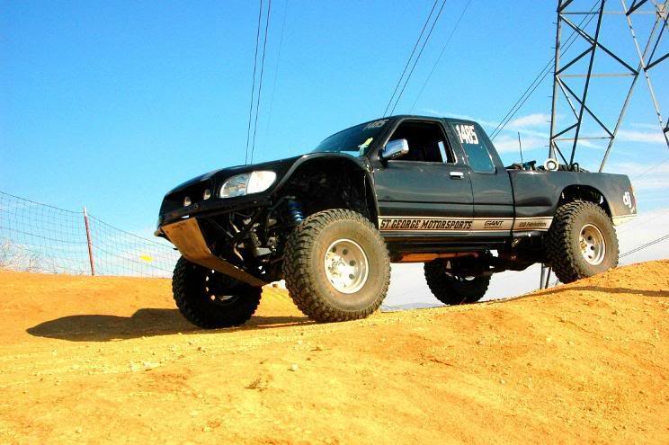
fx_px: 780
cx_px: 334
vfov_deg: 31.9
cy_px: 222
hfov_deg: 46.4
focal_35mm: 42
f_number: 13
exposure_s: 1/500
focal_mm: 28
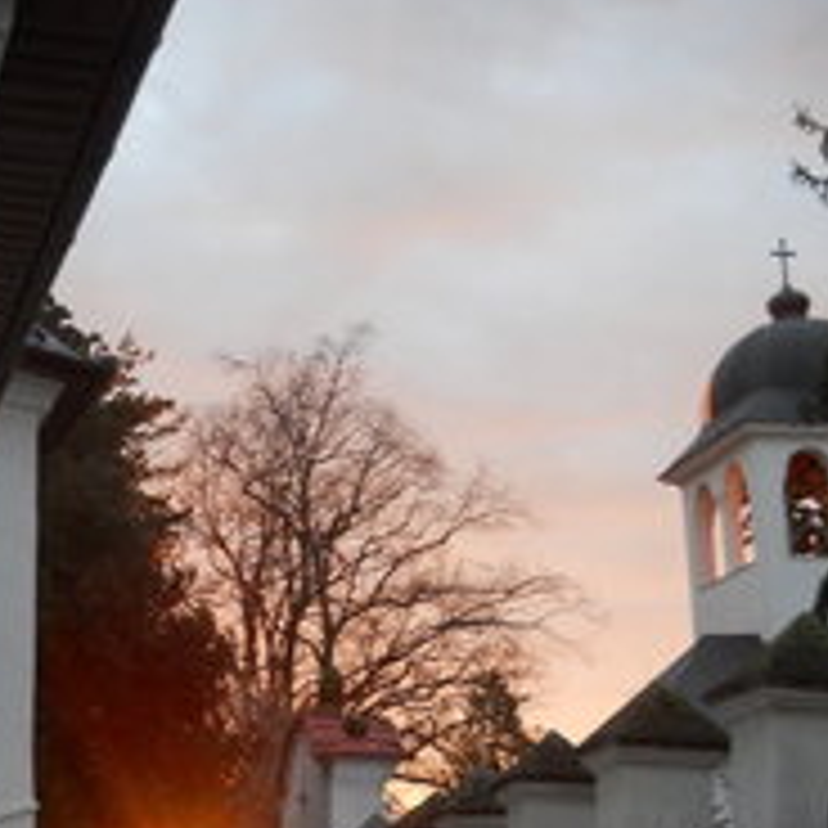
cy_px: 578
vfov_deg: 24.8
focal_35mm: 69
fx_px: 1867
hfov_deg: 24.9
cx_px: 288
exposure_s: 1/30
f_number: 3.1
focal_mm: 6.72
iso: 80
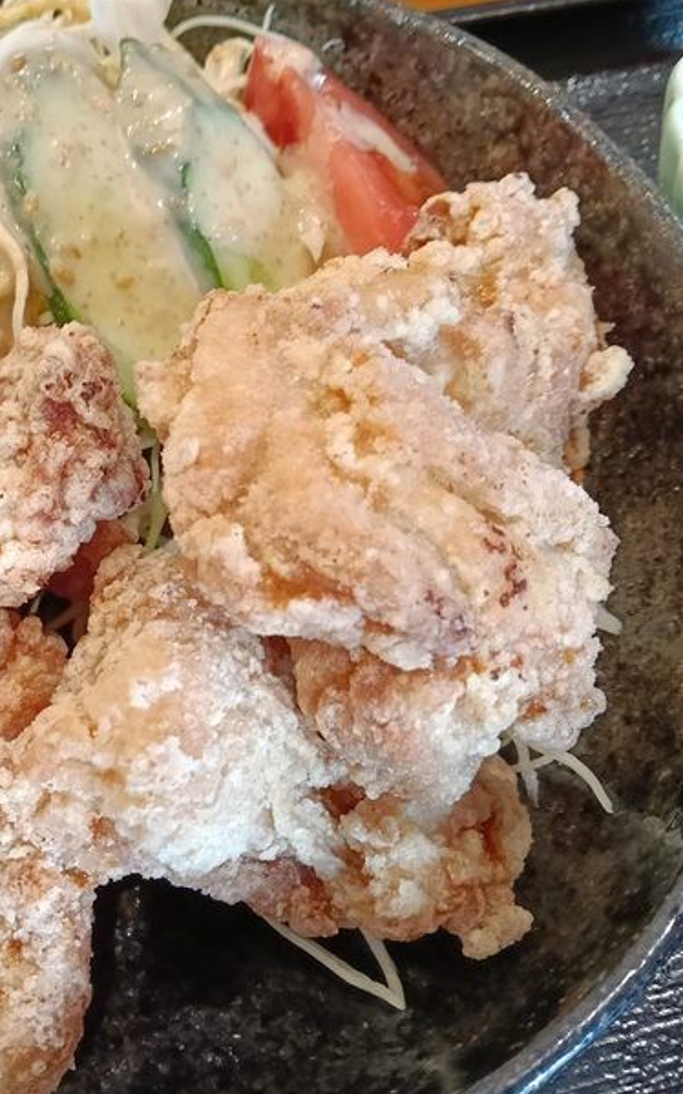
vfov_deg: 50.4
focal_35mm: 39
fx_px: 1162
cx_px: 39
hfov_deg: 30.9
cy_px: 553
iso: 320
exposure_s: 1/33.3
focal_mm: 3.98
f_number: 1.8
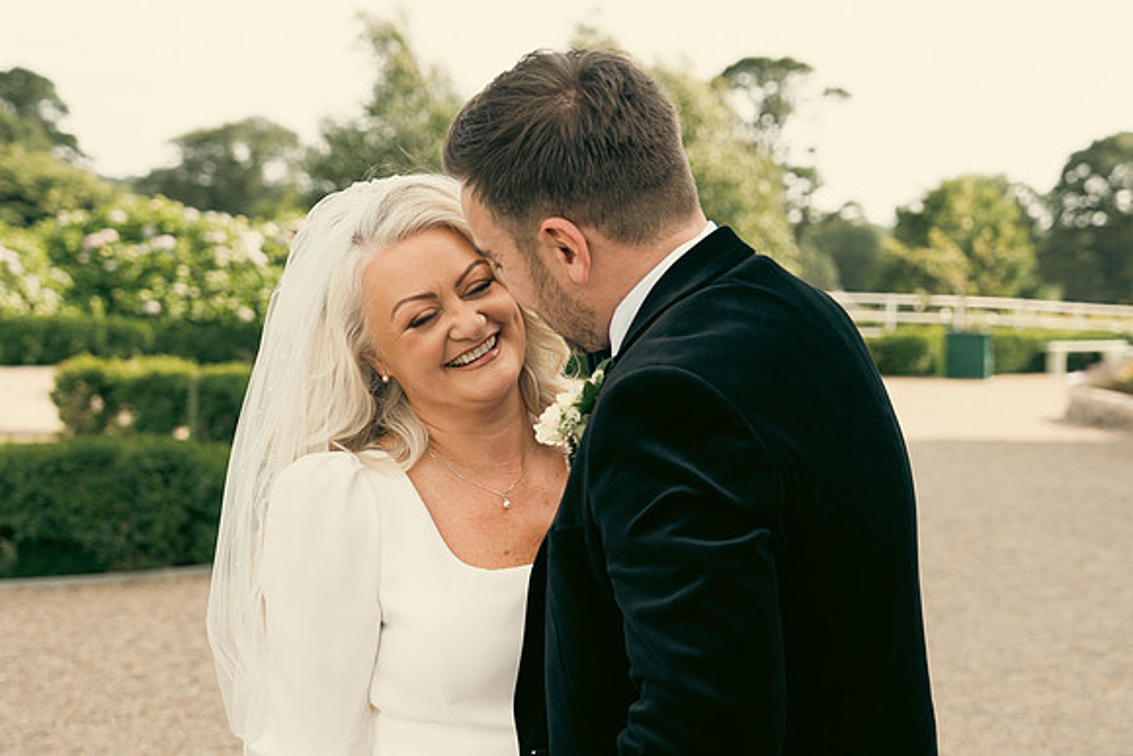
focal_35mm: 70
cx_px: 566
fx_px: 2203
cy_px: 378
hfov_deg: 28.8
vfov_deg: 19.5
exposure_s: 1/400
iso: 125
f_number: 3.5
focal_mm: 47
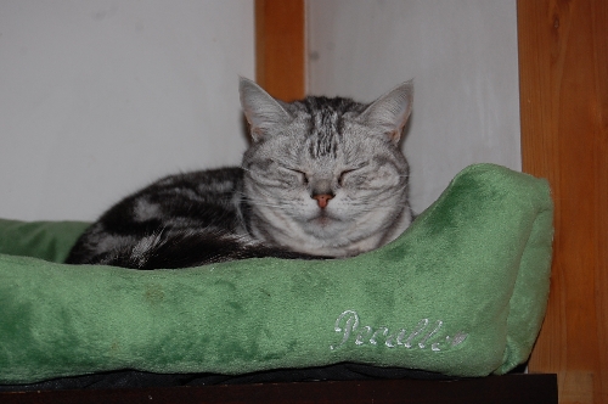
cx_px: 304
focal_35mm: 82
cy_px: 202
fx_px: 1392
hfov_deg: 24.6
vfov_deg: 16.5
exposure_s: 1/60
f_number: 5.6
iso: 400
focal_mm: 55
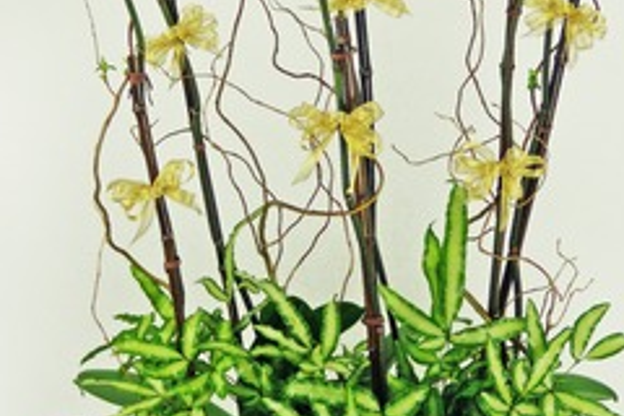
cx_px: 320
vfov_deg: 18.1
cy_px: 143
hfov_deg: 27.0
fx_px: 1300
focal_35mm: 75
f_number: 3.6
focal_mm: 6.4
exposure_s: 1/100
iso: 80
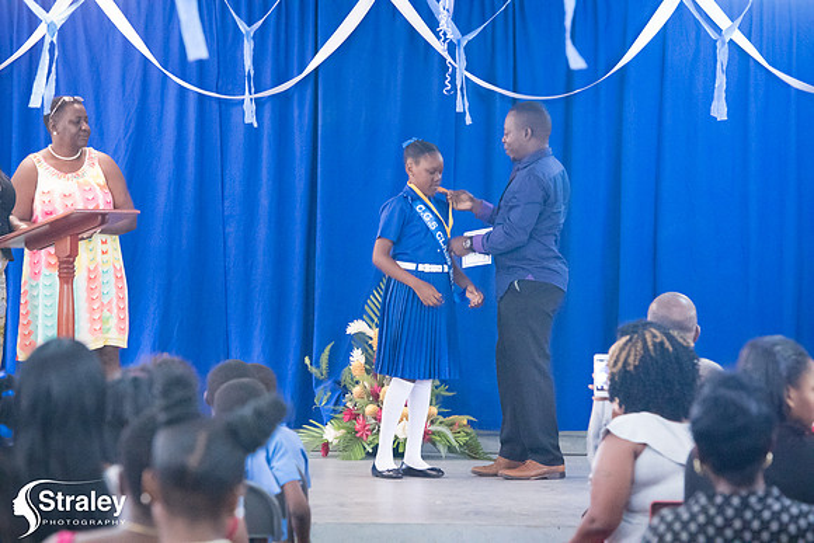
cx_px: 407
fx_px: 3618
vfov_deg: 8.6
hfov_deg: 12.8
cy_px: 272
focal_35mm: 160
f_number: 6.3
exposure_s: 1/200
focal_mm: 160
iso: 25600
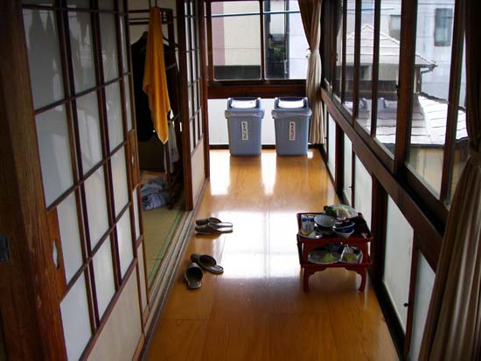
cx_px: 240
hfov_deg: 49.0
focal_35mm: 38
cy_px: 180
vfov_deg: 37.7
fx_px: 528
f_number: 2.7
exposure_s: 1/80
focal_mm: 6.2
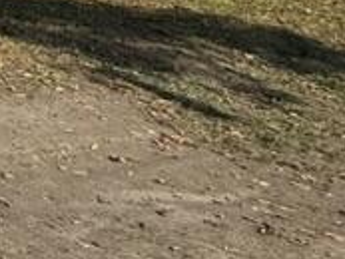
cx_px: -674
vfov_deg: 14.4
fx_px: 828
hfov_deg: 11.8
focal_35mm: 83
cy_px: -279
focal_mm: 2.22
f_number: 2.2
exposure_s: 1/2024
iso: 50
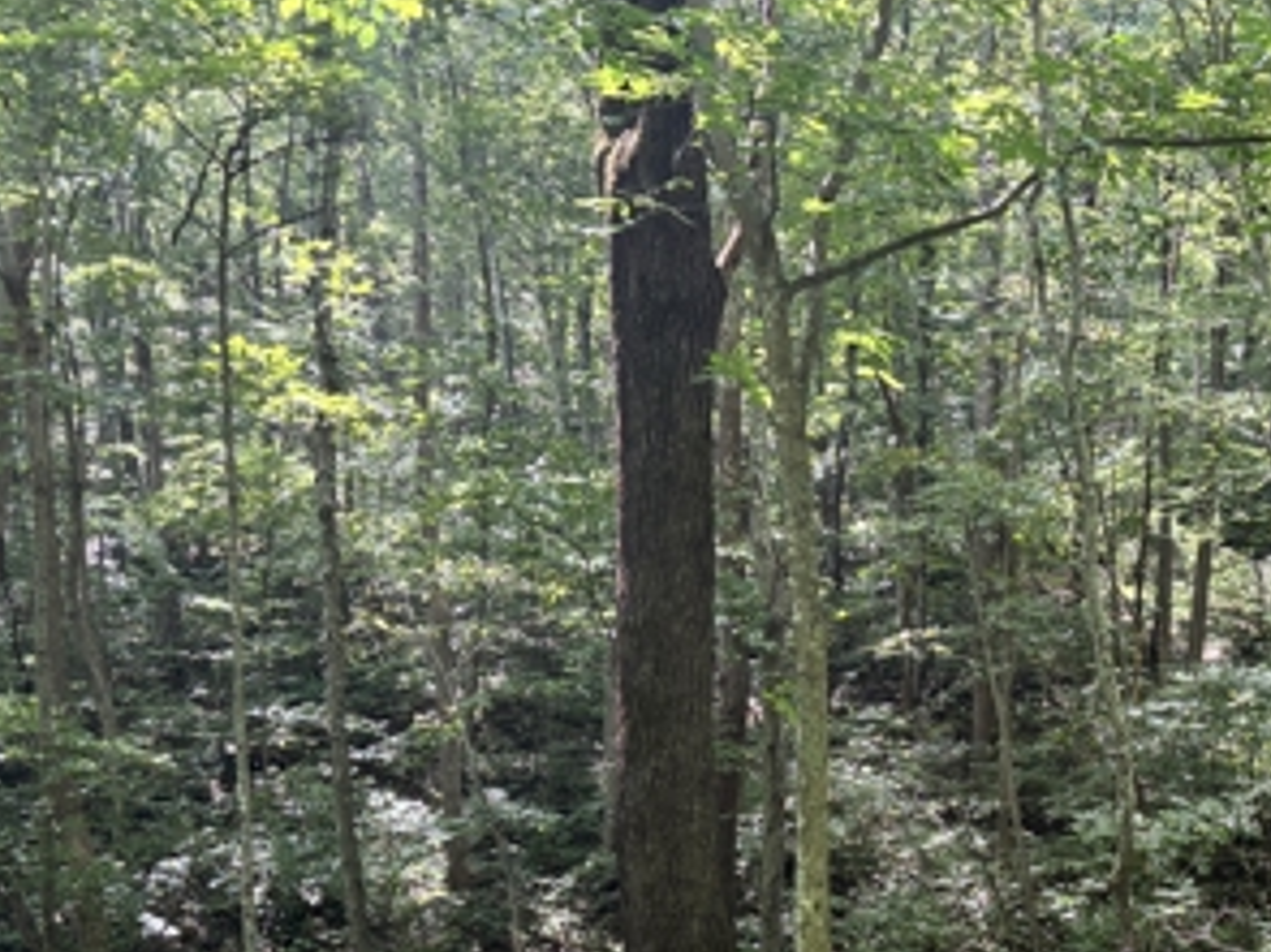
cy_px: 836
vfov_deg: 29.7
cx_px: 1023
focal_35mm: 47
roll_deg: -0.5
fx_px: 1725
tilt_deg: -3.4
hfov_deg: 38.8
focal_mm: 5.96
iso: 64
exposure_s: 1/121
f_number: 1.6
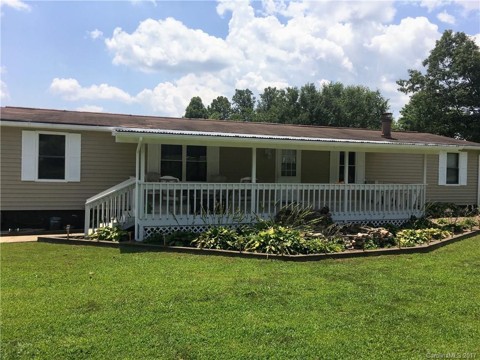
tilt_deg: +1.0
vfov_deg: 48.2
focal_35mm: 29
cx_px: 240
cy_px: 180
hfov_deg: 61.7
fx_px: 402
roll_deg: -1.4
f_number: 2.2
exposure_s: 1/2653
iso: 25
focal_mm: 4.15
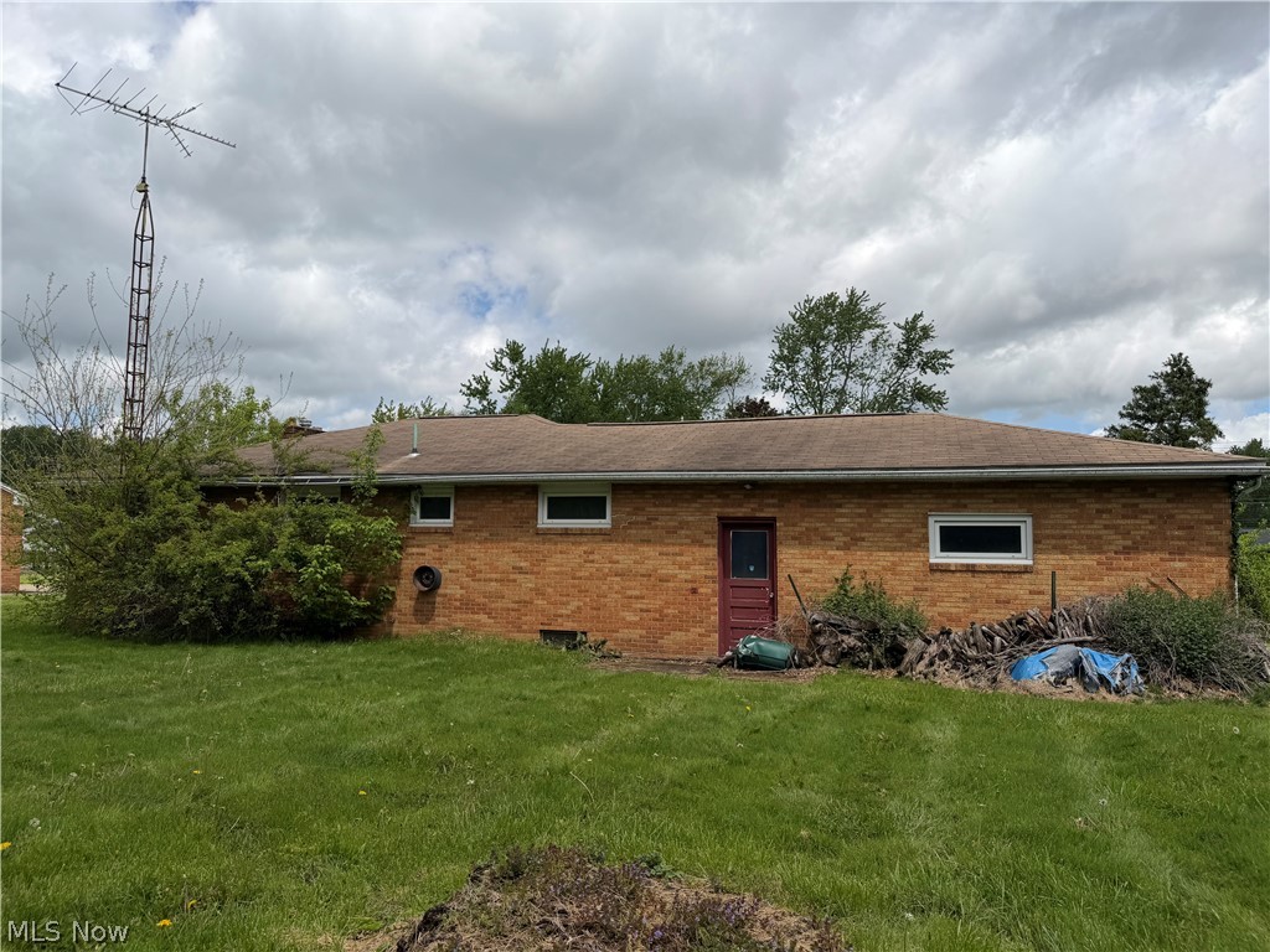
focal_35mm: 24
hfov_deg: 71.6
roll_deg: -0.8
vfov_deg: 56.8
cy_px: 476
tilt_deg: +6.4
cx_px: 635
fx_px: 881
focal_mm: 6.76
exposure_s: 1/7353
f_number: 1.78
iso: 80
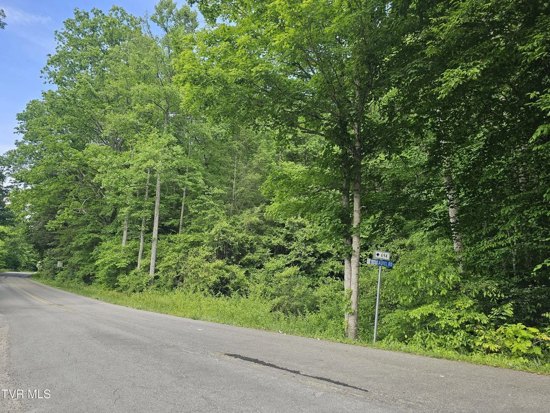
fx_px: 365
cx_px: 275
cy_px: 206
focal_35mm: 23
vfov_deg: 58.9
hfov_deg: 73.9
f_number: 1.7
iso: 20
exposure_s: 1/180
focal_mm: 6.3
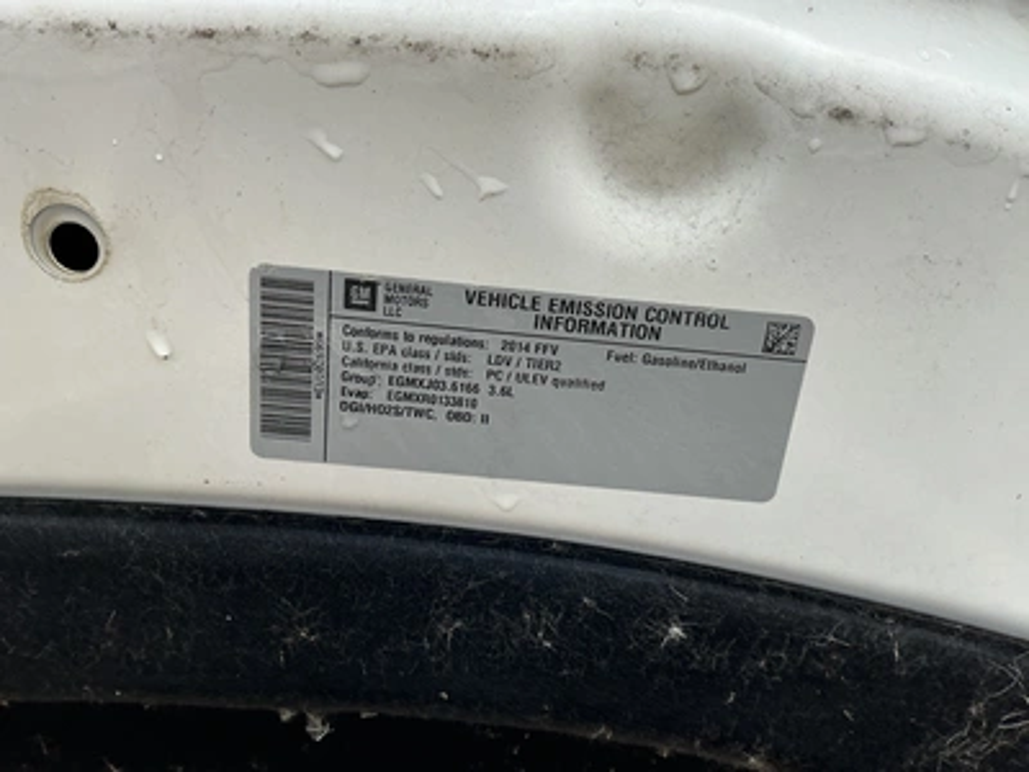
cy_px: 386
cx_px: 514
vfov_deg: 49.7
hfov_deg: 63.4
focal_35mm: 28
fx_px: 832
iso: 25
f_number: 1.8
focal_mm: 3
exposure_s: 1/247
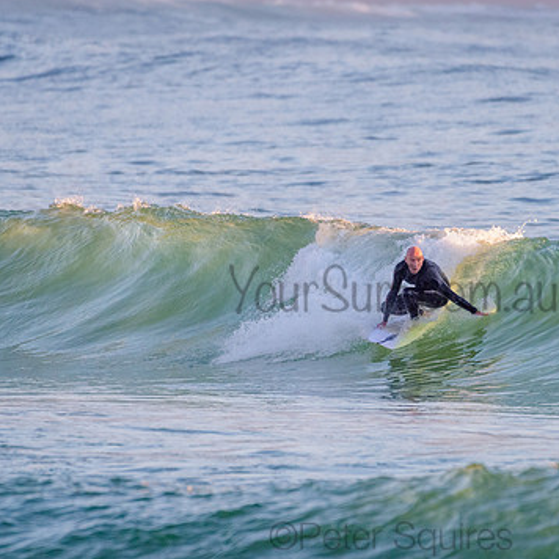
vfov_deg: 2.1
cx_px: 391
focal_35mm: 848
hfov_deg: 2.1
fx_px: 15493
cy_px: 276
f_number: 5.6
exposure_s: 1/1250
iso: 1000
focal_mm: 500
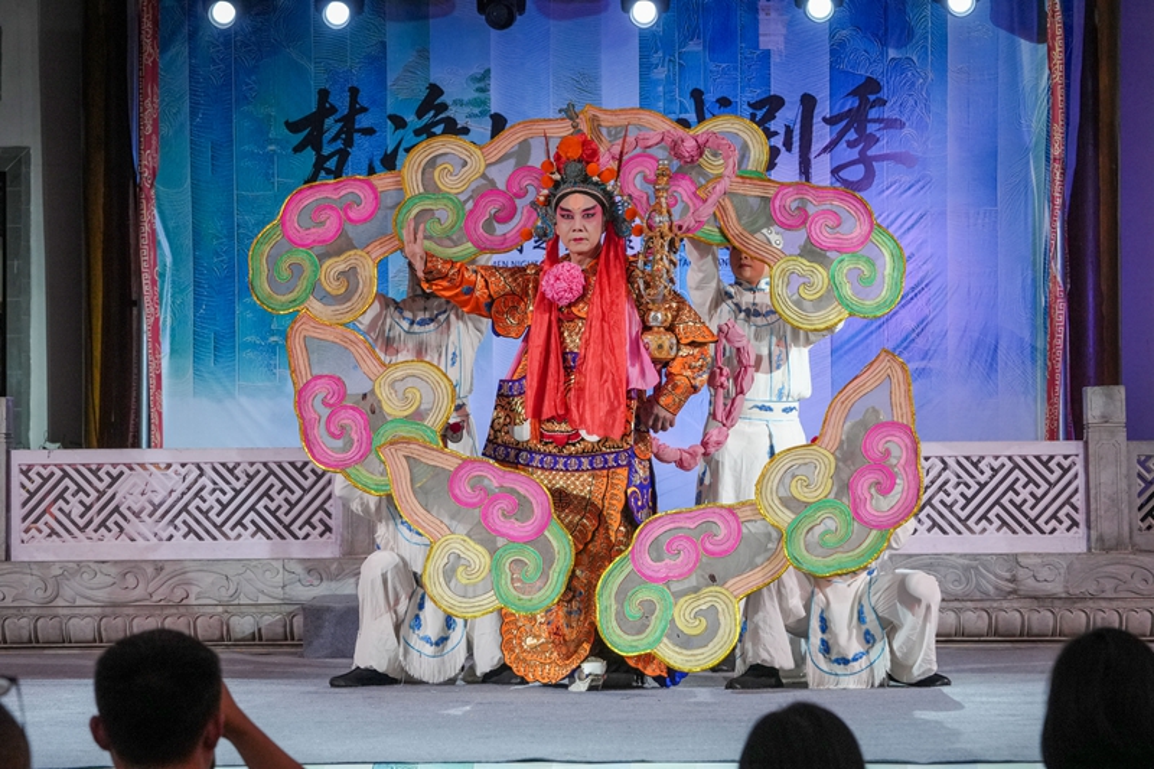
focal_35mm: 105
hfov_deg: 19.5
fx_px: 3365
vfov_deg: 13.0
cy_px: 384
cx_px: 577
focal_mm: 70
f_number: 5.6
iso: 1600
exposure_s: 1/200
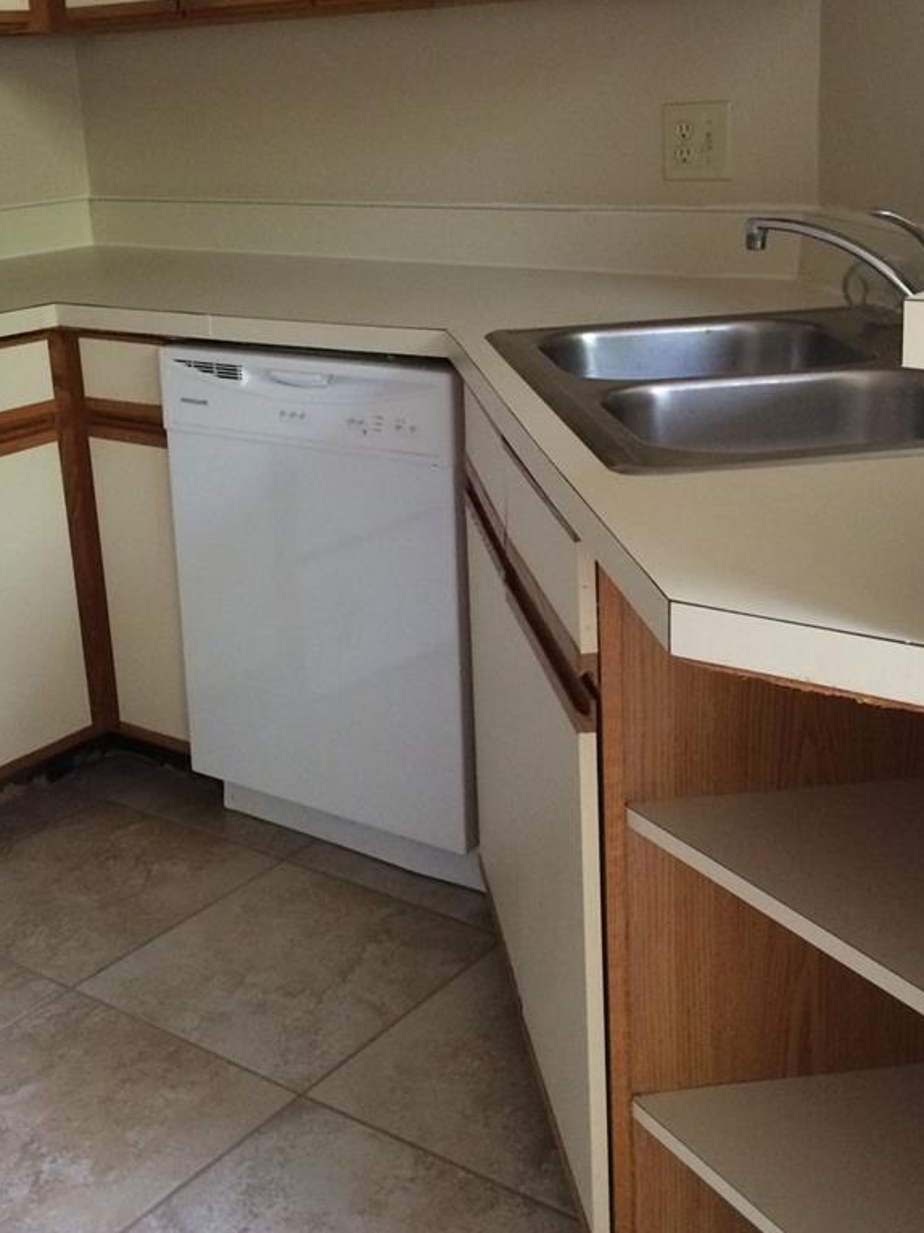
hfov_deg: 30.8
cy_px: 499
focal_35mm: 47
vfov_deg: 40.3
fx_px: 1674
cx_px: 406
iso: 250
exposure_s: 1/30
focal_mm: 4.12
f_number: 2.2
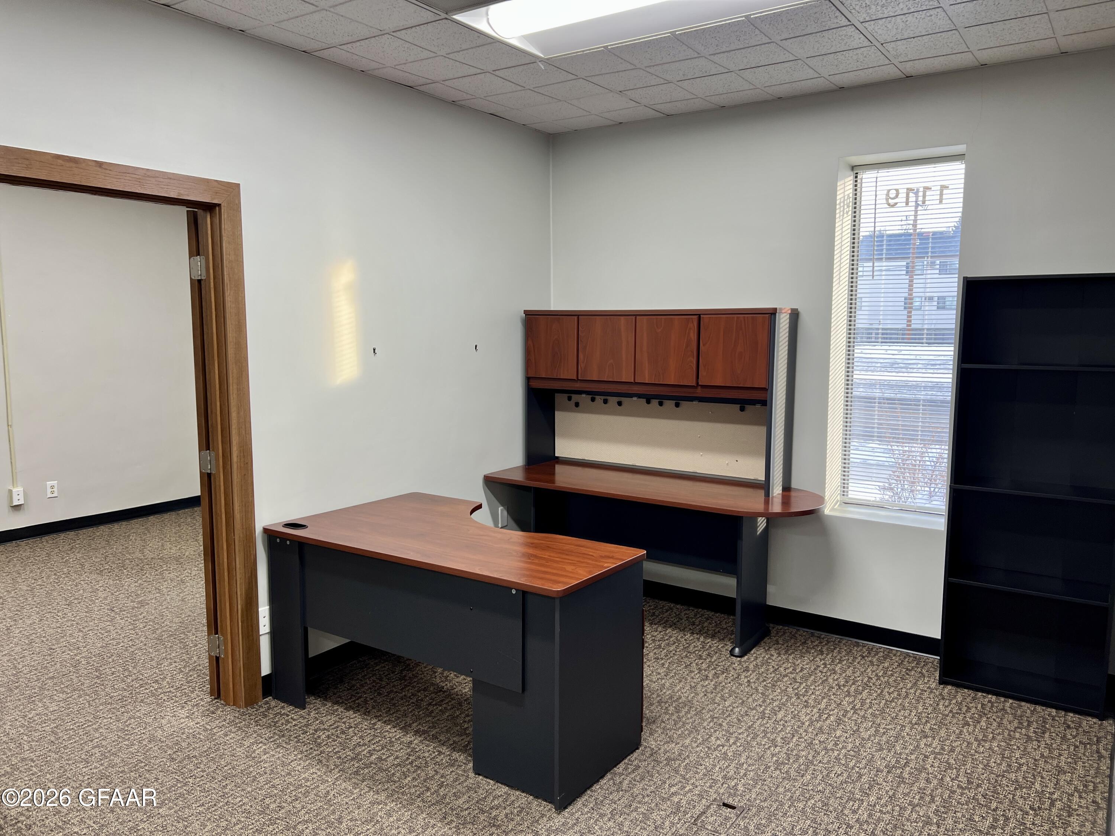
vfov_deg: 53.1
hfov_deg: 67.3
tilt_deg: -7.0
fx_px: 837
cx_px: 558
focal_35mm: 26
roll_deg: -0.6
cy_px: 418
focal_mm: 5.7
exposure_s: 1/120
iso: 80
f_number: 1.5
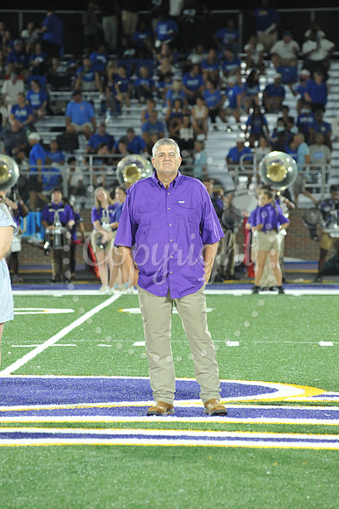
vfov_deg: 10.3
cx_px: 170
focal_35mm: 200
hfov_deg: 6.9
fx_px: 2828
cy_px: 254
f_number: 5.6
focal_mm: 200
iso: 4000
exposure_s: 1/250
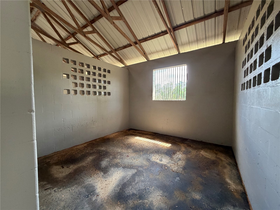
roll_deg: +0.8
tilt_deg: -3.0
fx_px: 113
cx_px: 140
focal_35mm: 14
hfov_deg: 102.1
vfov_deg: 85.7
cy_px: 105
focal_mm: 2.22
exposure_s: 1/121
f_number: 2.2
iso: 250
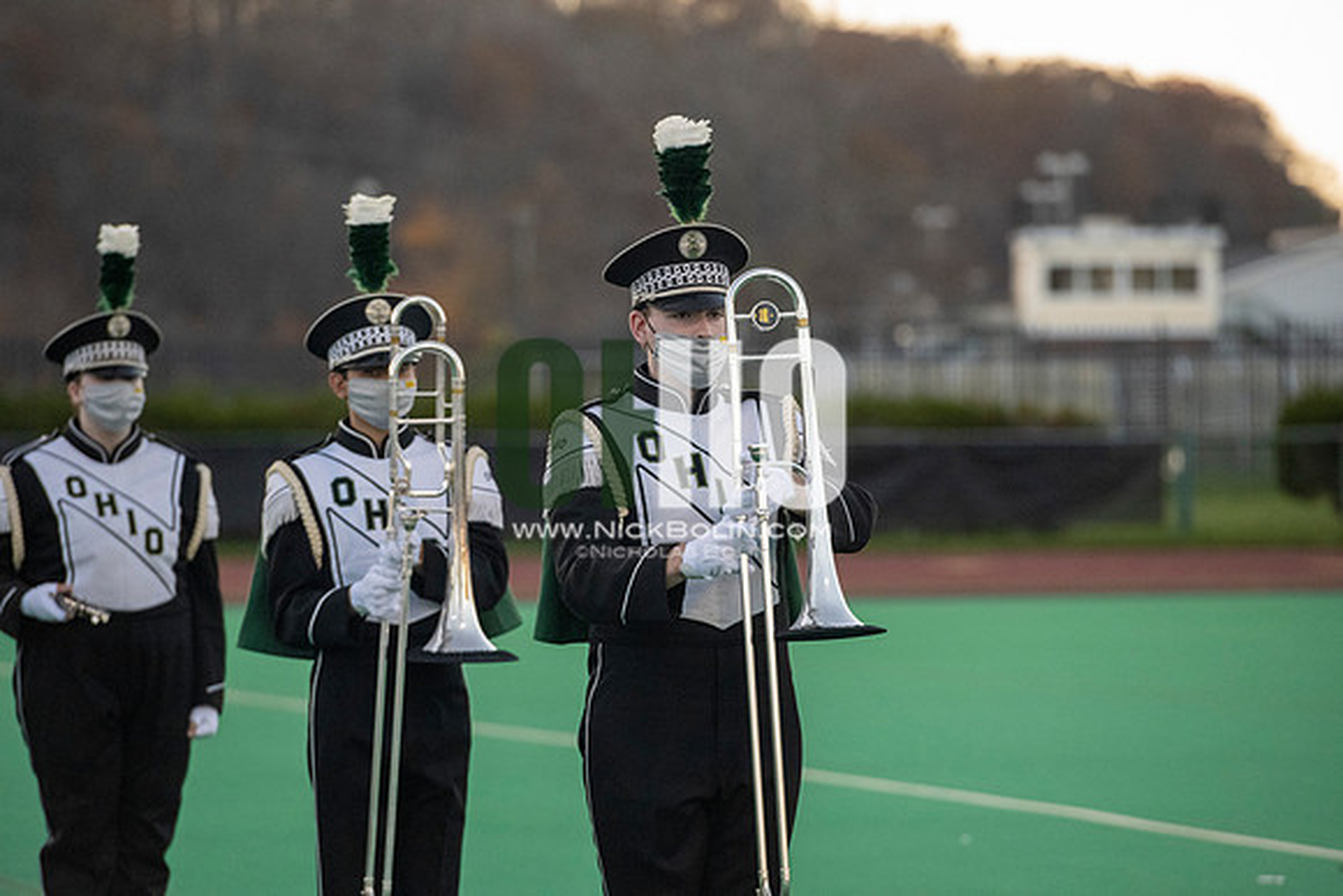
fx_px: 7463
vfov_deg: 6.9
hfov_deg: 10.3
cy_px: 448
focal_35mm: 200
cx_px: 672
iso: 5000
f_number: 4.5
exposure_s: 1/5000
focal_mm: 200
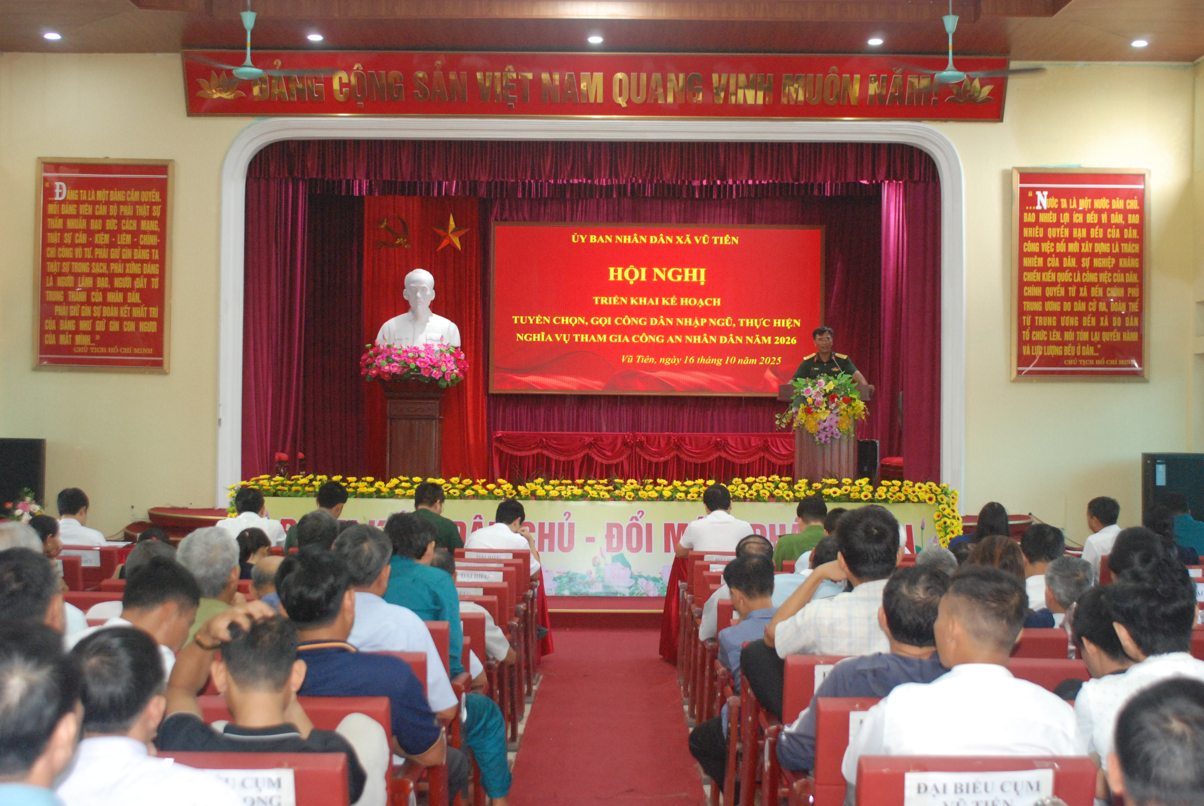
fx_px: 1708
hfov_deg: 38.8
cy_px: 403
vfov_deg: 26.6
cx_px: 602
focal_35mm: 51
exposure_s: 1/60
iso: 1250
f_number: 5.6
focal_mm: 34
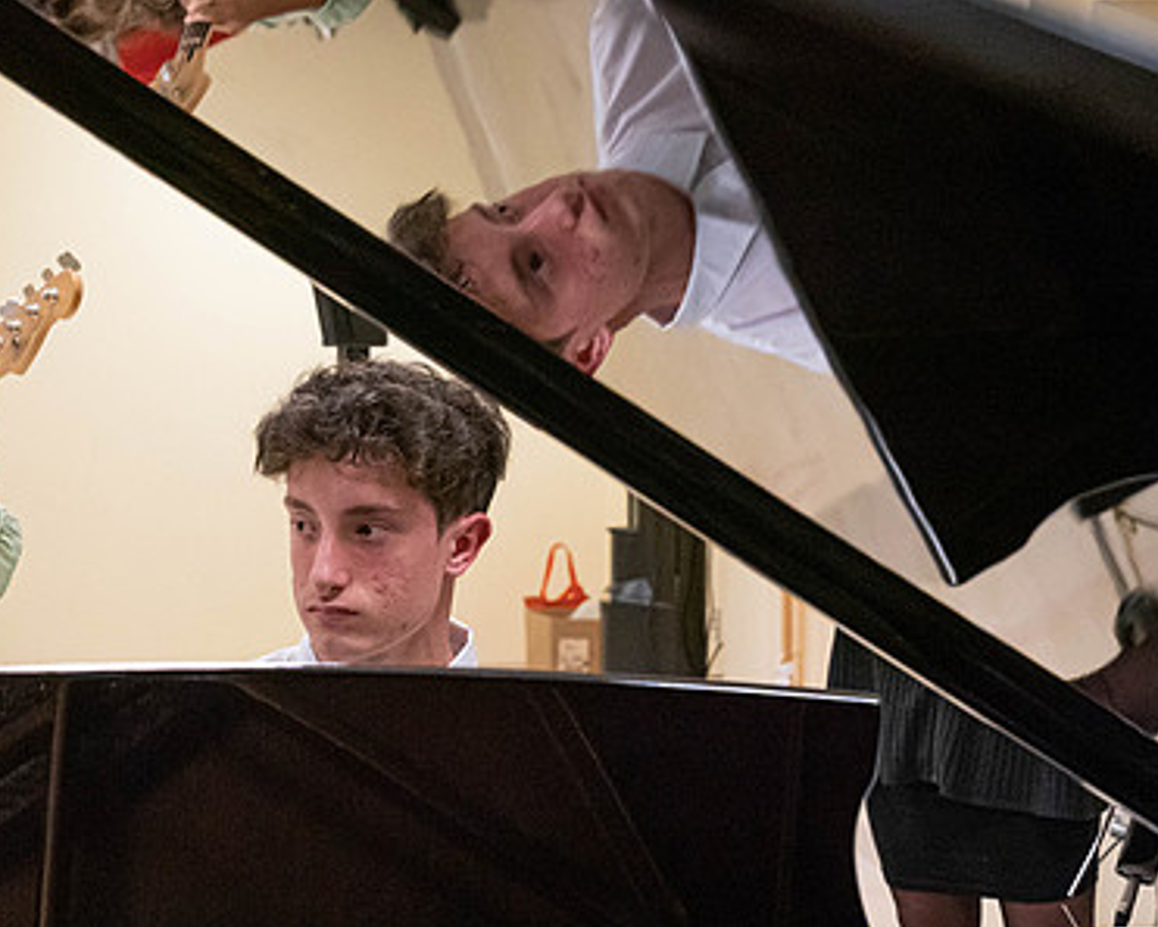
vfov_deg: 16.9
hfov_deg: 20.9
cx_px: 312
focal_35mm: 91
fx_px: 3120
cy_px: 442
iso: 10000
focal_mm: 62
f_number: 7.1
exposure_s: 1/250
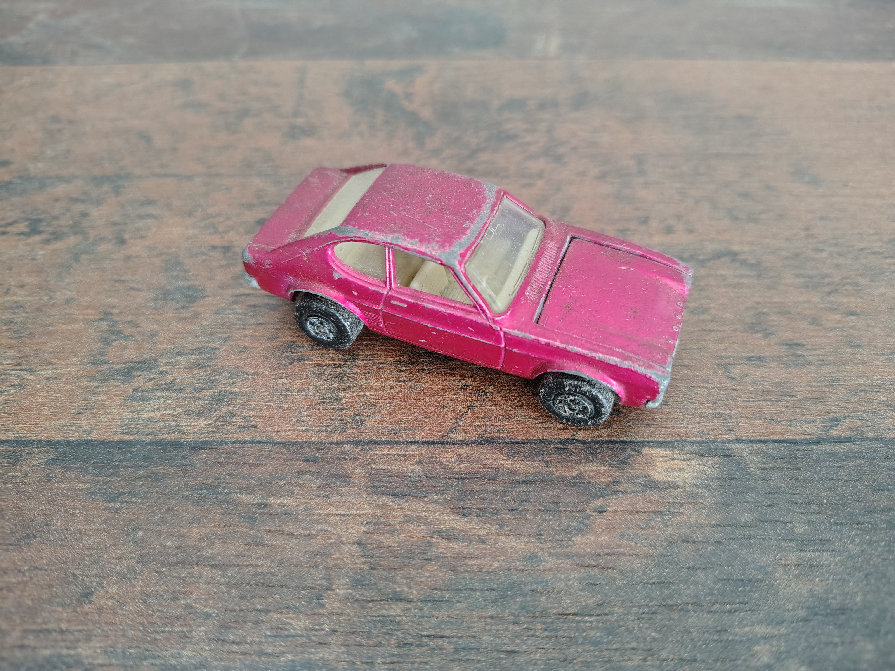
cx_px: 448
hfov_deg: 71.6
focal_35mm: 24
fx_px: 621
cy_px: 336
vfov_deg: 56.8
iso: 1427
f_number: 1.8
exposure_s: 1/50
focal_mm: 5.56
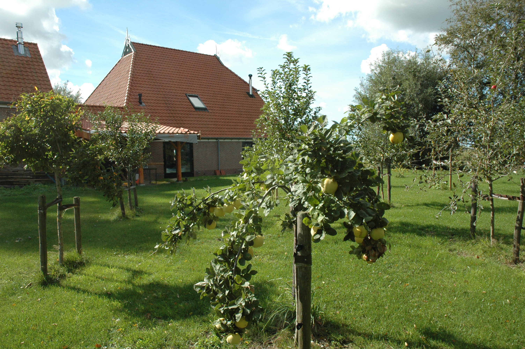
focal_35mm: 27
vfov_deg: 47.8
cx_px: 262
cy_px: 174
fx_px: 393
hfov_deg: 67.4
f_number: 10
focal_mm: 18
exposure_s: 1/400
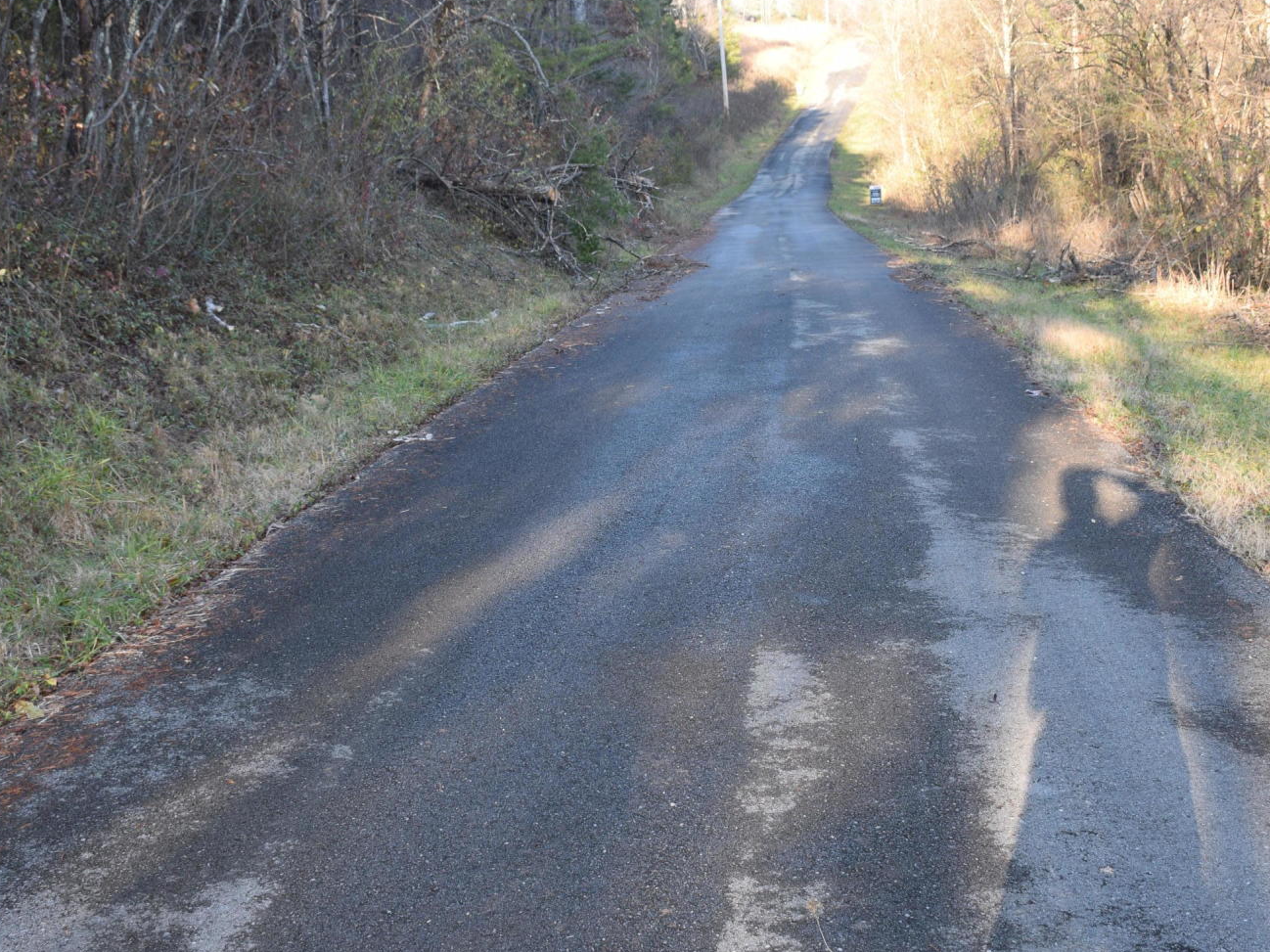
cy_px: 353
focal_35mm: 40
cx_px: 638
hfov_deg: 46.8
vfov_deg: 35.7
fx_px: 1467
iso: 220
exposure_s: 1/125
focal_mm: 18
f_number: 5.6
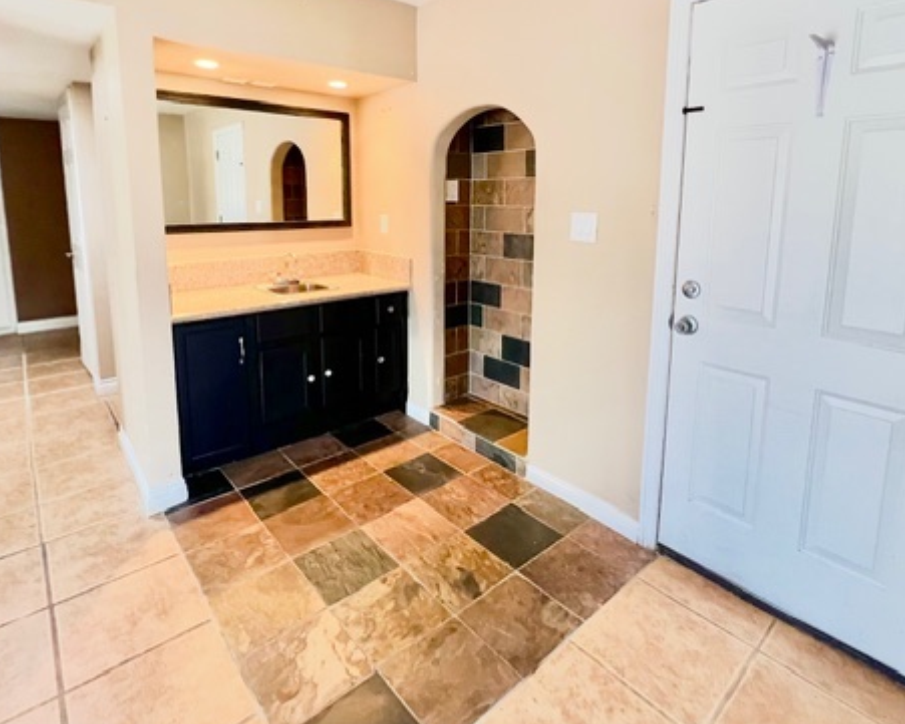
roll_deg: -0.1
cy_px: 265
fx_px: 482
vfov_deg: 72.4
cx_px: 456
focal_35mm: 18
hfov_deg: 86.4
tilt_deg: -7.7
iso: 400
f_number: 1.8
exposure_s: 1/60
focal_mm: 1.57
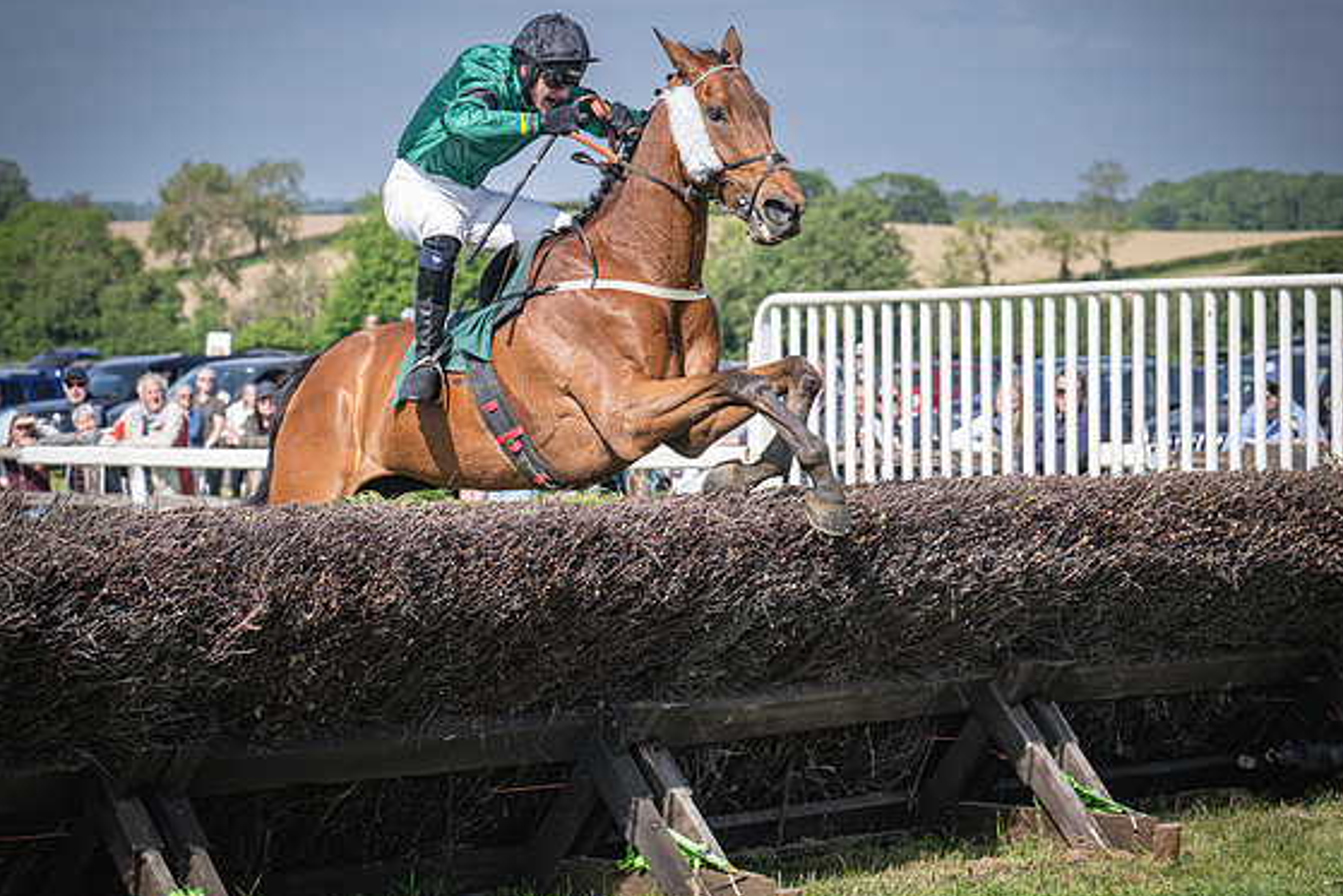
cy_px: 360
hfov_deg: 19.8
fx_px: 3843
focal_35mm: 103
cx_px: 475
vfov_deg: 13.3
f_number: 4
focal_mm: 70
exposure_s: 1/1600
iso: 200
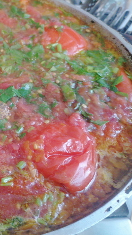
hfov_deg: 27.7
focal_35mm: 38
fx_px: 237
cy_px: 118
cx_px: -23
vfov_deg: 52.8
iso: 640
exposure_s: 1/20
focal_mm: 5.4
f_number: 1.8
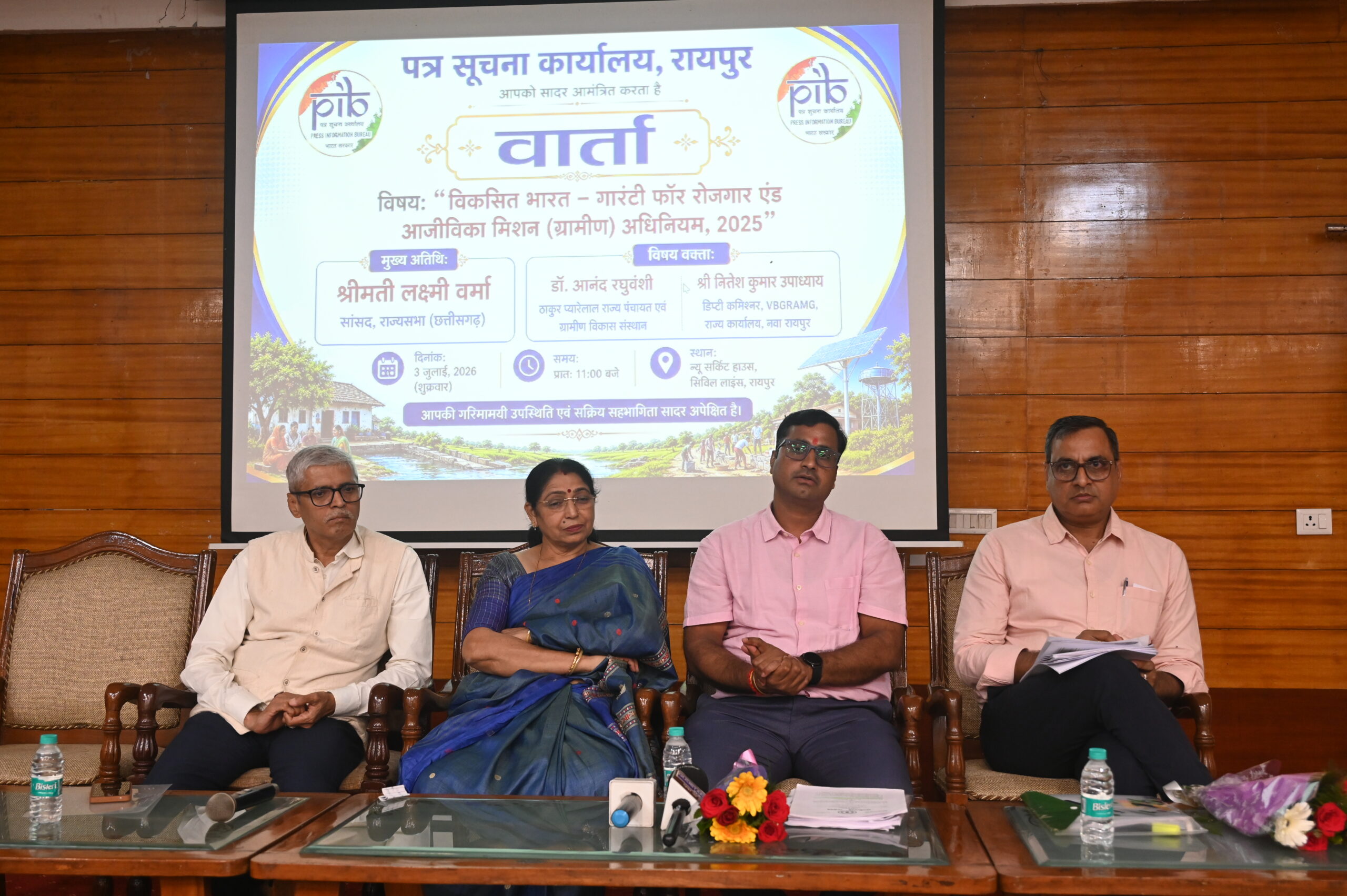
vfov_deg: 35.9
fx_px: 1383
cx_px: 674
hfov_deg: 51.9
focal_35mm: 37
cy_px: 448
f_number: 4
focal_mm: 37
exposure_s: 1/125
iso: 2200
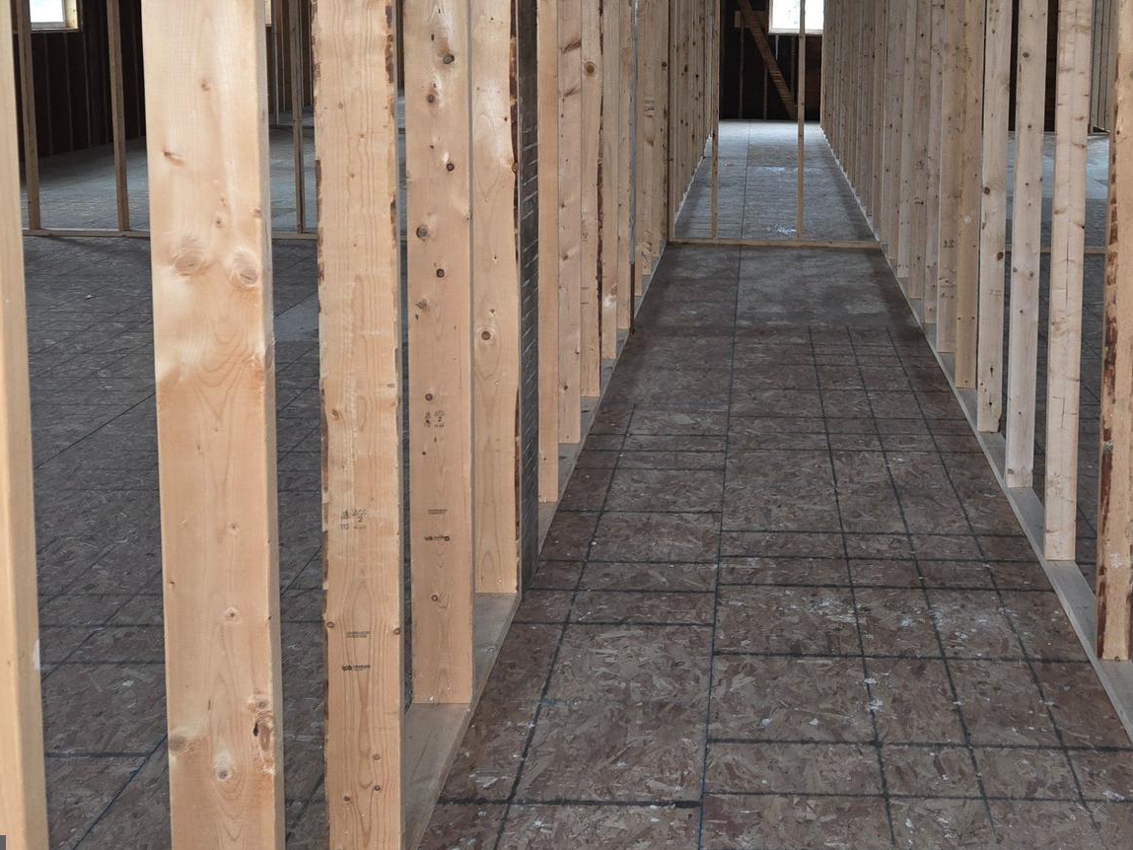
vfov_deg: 34.0
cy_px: 159
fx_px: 1342
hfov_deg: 45.0
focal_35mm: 41
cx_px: 769
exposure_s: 1/13.4
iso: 125
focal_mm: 5.4
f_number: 1.8
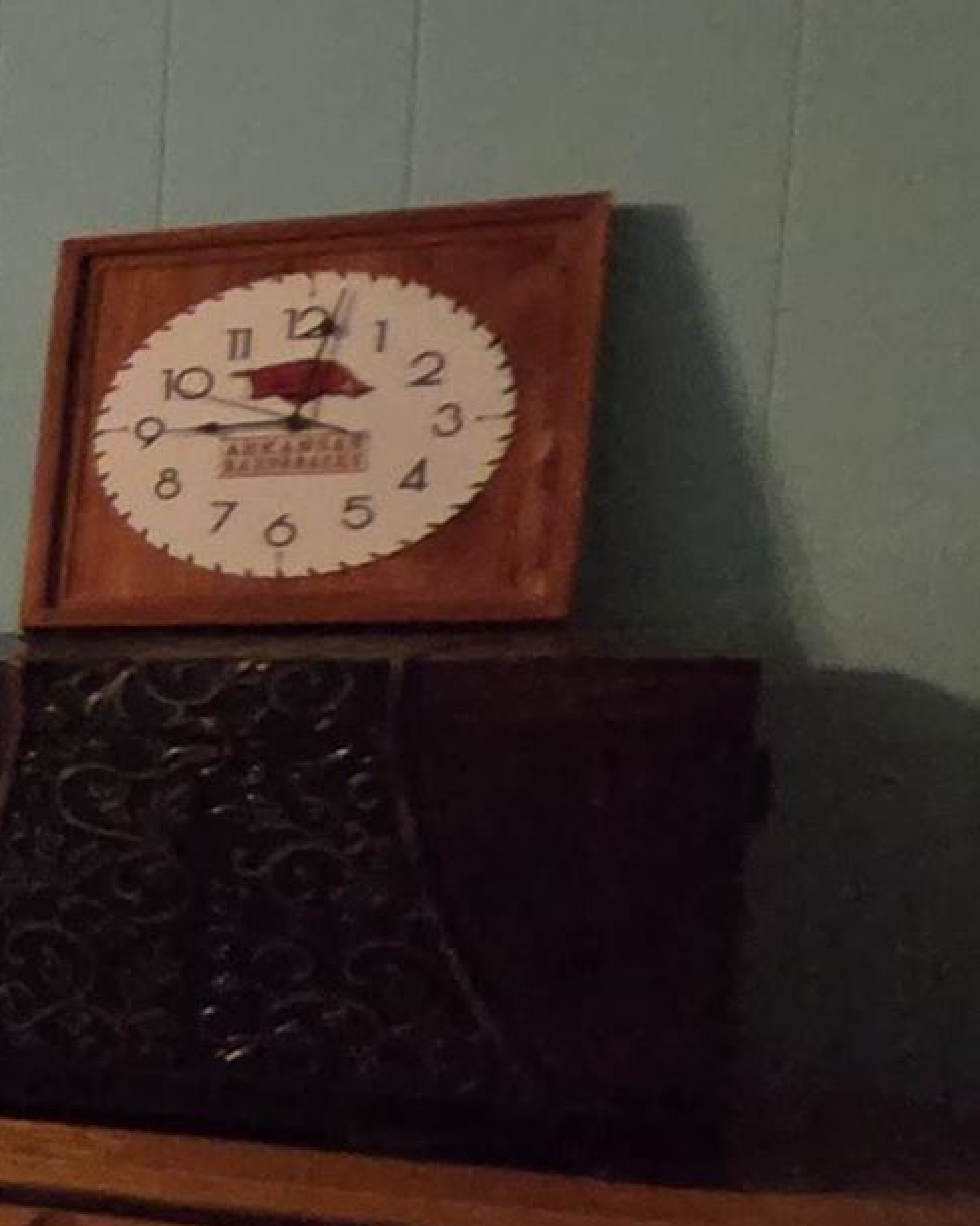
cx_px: -1978
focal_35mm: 64
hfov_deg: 11.4
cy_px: 916
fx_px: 2321
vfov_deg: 29.1
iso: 500
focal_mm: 2.2
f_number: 2.2
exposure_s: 1/60
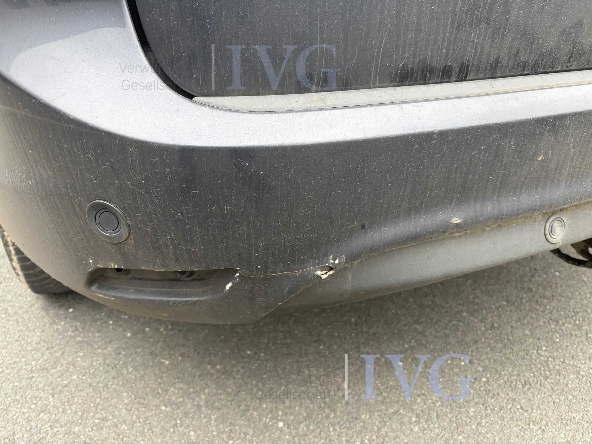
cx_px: 296
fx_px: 445
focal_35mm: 26
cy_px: 222
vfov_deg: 53.1
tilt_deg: -23.5
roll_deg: +0.9
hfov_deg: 67.3
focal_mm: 5.96
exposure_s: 1/121
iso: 80
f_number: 1.6
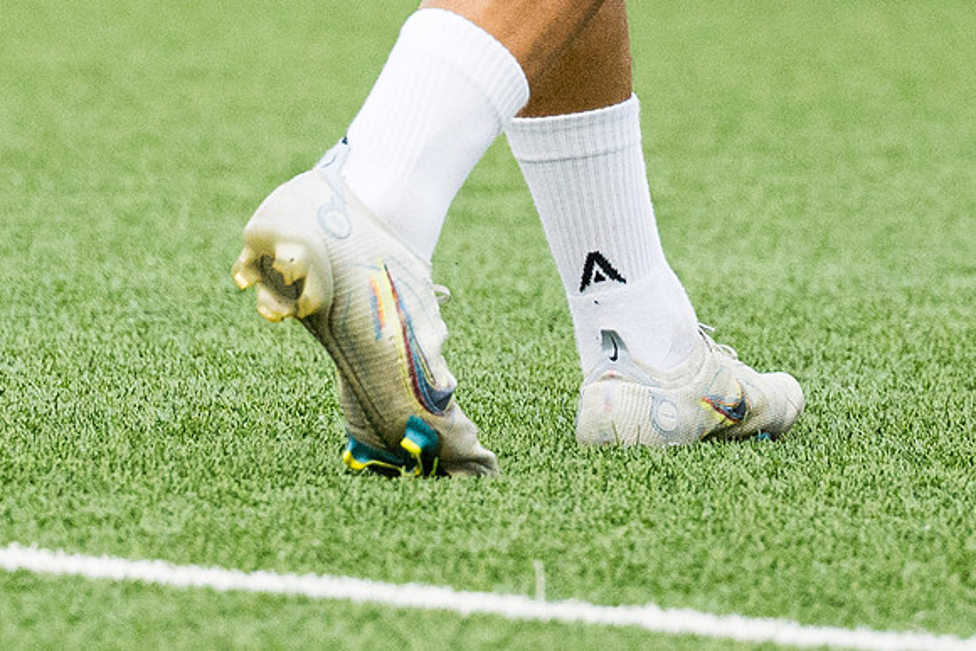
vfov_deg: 1.8
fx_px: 20570
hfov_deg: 2.7
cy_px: -274
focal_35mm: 759
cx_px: -140
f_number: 2.8
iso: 1000
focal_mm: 115
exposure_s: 1/1000
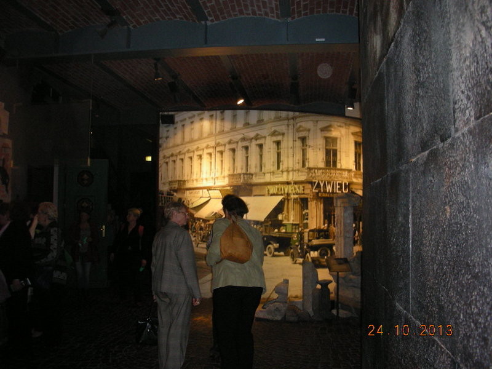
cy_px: 184
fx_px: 497
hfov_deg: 52.6
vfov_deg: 40.7
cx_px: 246
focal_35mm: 35
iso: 200
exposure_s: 1/60.1
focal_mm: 5.8
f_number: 3
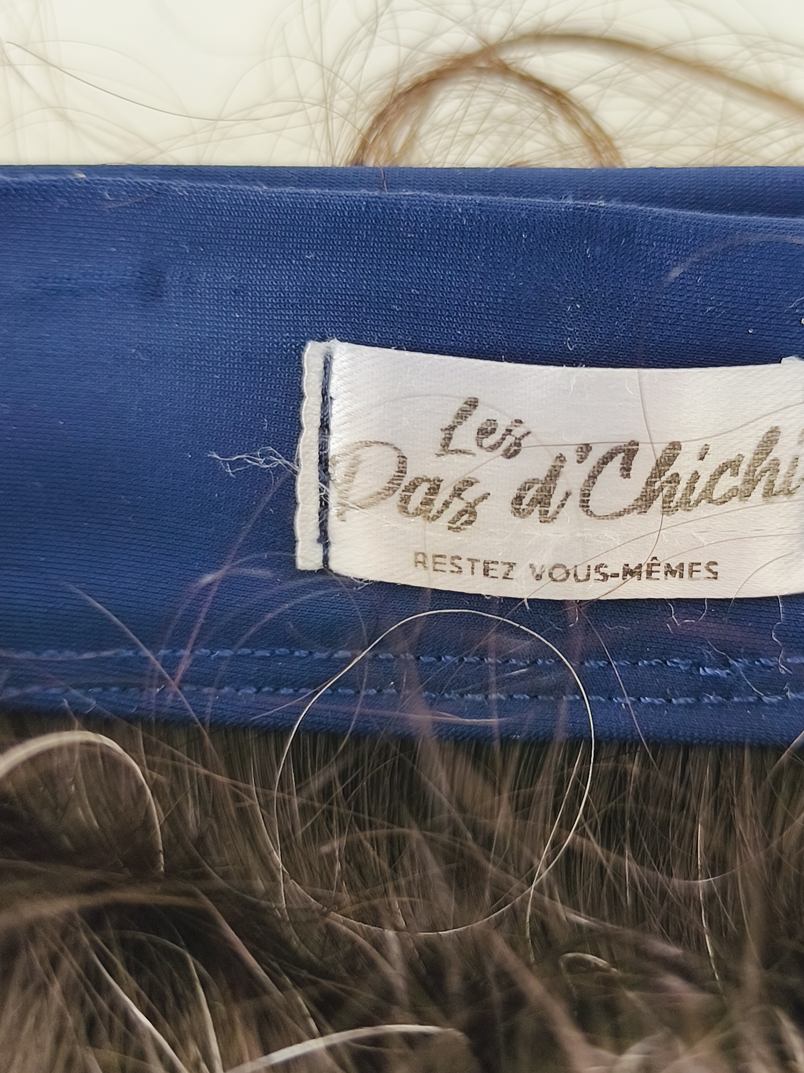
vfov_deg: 40.4
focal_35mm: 47
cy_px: 481
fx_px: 1456
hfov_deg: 30.6
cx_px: 559
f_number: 1.65
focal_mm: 6.14
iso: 80
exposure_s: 1/40
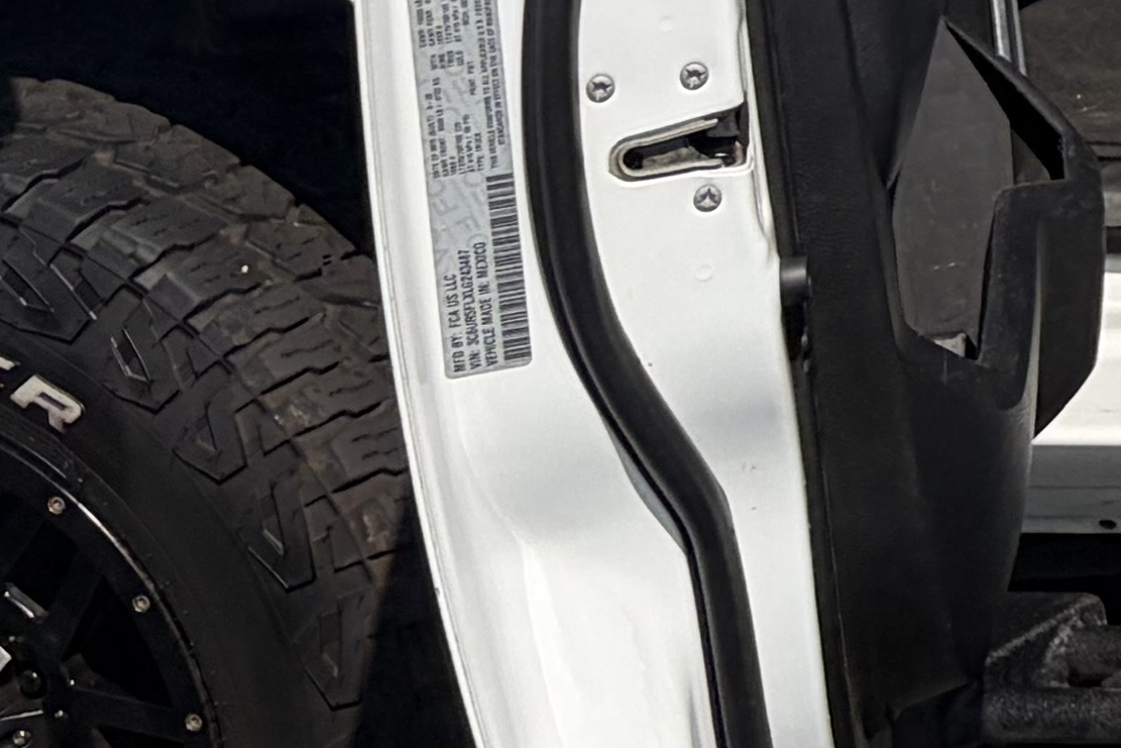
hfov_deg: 12.1
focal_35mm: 139
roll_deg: +2.5
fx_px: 4329
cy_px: -845
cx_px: 2613
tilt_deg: -2.5
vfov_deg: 9.2
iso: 50
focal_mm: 5.96
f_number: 1.6
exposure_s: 1/4608
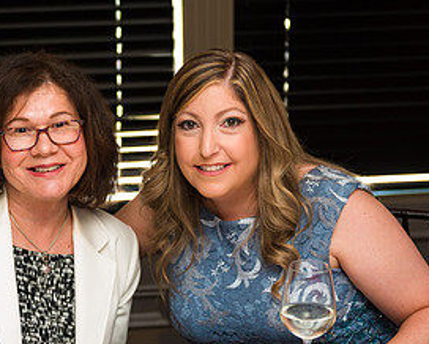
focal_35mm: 90
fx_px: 1144
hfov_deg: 21.1
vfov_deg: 17.1
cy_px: 188
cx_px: 110
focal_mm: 45
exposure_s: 1/125
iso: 1250
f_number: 3.2
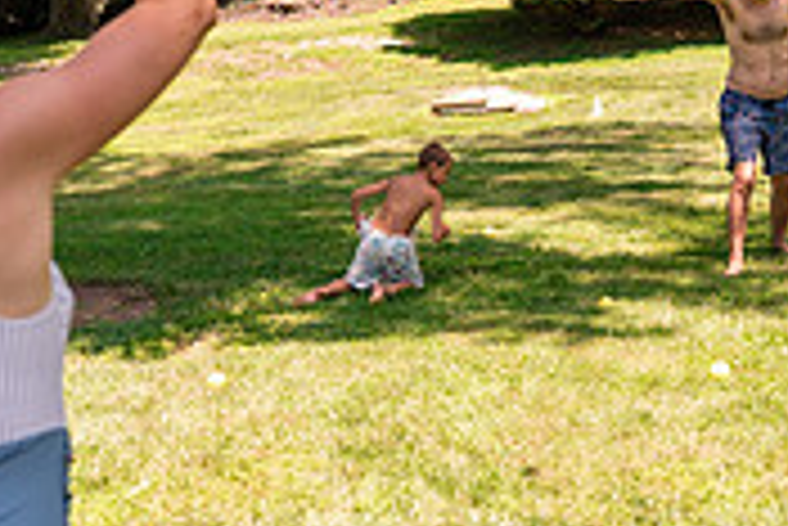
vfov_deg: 16.9
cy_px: 253
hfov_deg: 25.0
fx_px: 1774
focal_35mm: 81
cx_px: 490
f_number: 2.8
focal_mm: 24
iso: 400
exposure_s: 1/2500
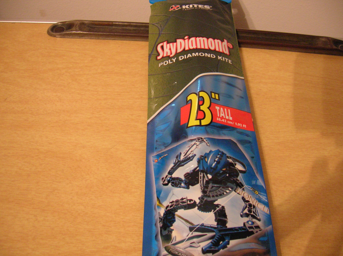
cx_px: 172
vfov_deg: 41.7
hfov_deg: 54.0
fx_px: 337
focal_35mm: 34
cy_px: 128
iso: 200
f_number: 2.9
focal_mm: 5.7
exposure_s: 1/3.2
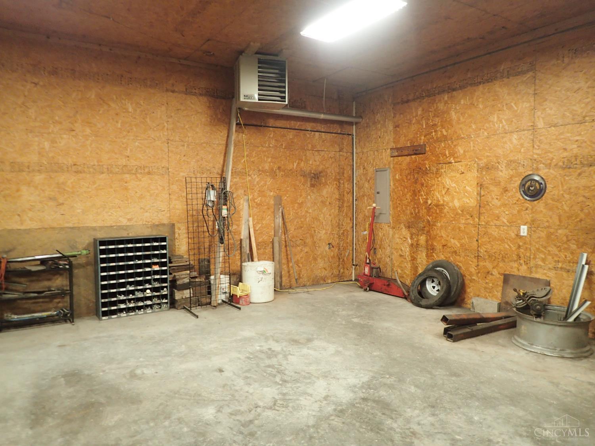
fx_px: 430
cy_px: 223
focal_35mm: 25
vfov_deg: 54.9
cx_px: 298
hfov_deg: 69.4
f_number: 2
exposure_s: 1/30
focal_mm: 4.5
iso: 250
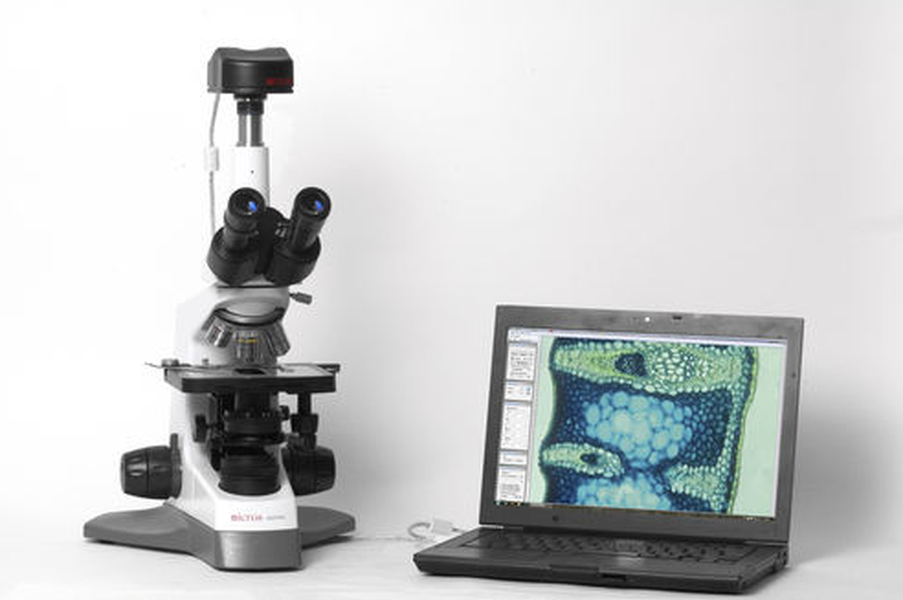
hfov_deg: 16.8
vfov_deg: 11.2
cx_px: 453
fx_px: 3057
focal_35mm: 122
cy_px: 299
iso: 200
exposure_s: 1/80
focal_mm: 80
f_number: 20
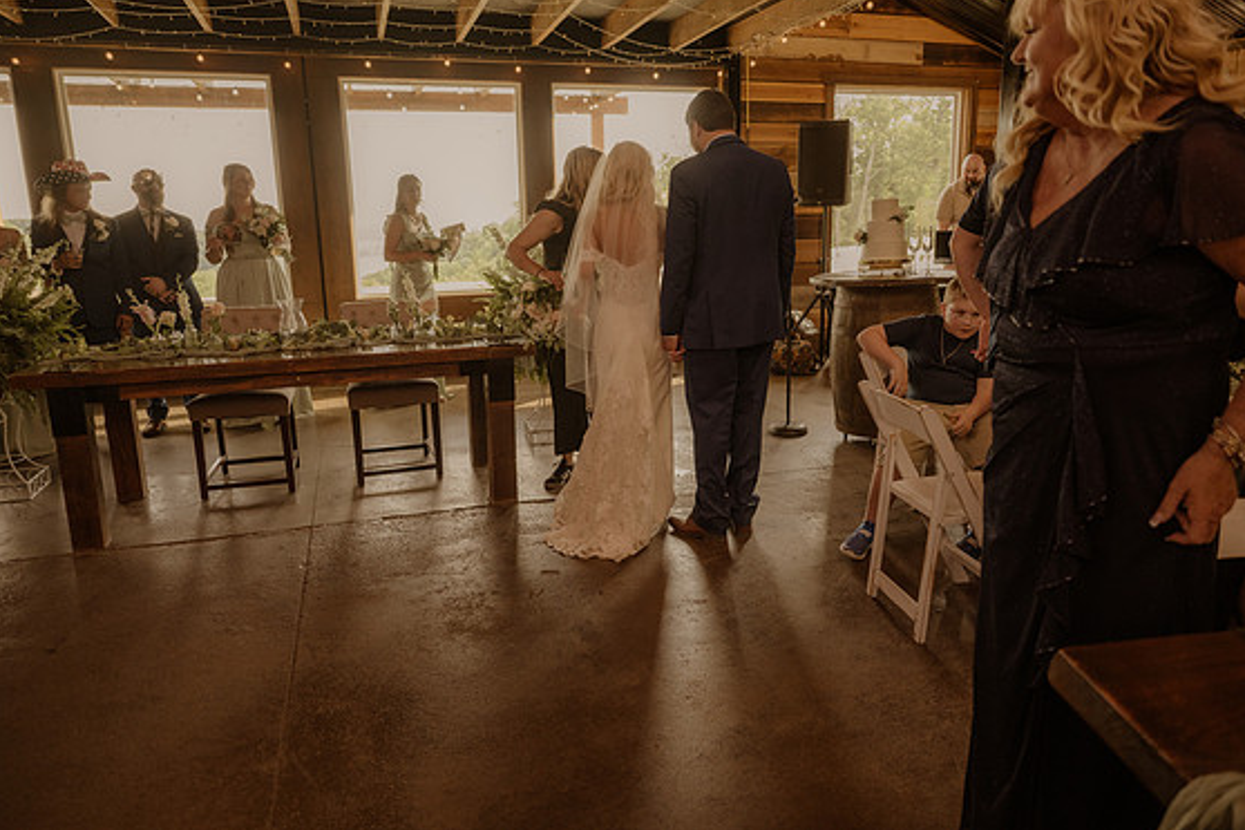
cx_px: 644
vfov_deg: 51.2
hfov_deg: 71.5
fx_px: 864
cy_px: 402
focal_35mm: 25
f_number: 2.8
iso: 1000
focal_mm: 24
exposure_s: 1/320
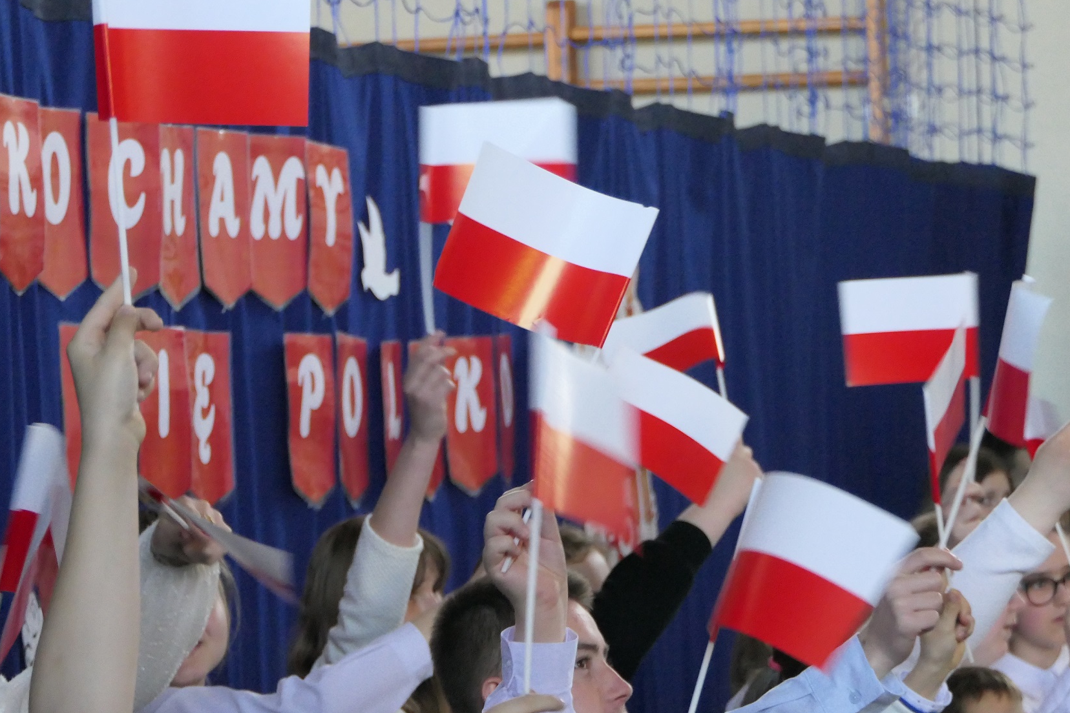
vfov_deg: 8.5
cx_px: 487
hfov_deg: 12.7
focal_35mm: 162
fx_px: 4815
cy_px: 345
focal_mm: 51.3
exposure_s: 1/125
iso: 3200
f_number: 4.2
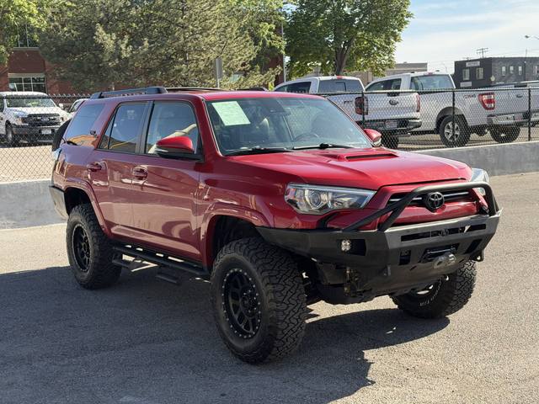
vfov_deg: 30.3
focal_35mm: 48
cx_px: 270
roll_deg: +3.3
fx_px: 747
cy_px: 202
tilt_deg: -6.2
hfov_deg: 39.7
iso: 80
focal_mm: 6.76
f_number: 1.78
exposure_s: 1/663
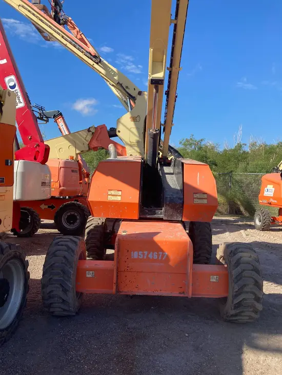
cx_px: 141
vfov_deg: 63.4
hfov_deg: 49.8
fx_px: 304
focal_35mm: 28
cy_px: 188
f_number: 1.8
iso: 20
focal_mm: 3.99
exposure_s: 1/1200
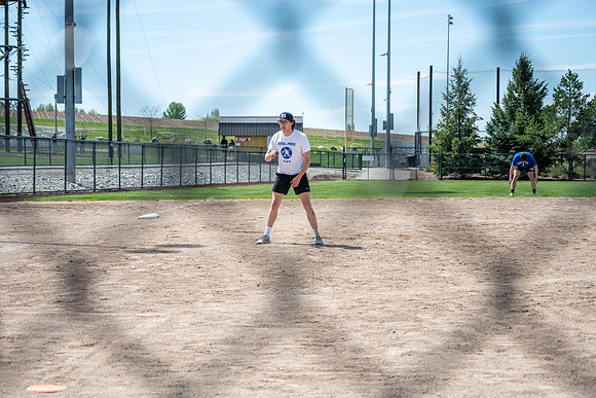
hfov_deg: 24.9
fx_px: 1348
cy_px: 208
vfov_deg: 16.8
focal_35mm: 81
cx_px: 306
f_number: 4
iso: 100
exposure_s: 1/2000
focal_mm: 70
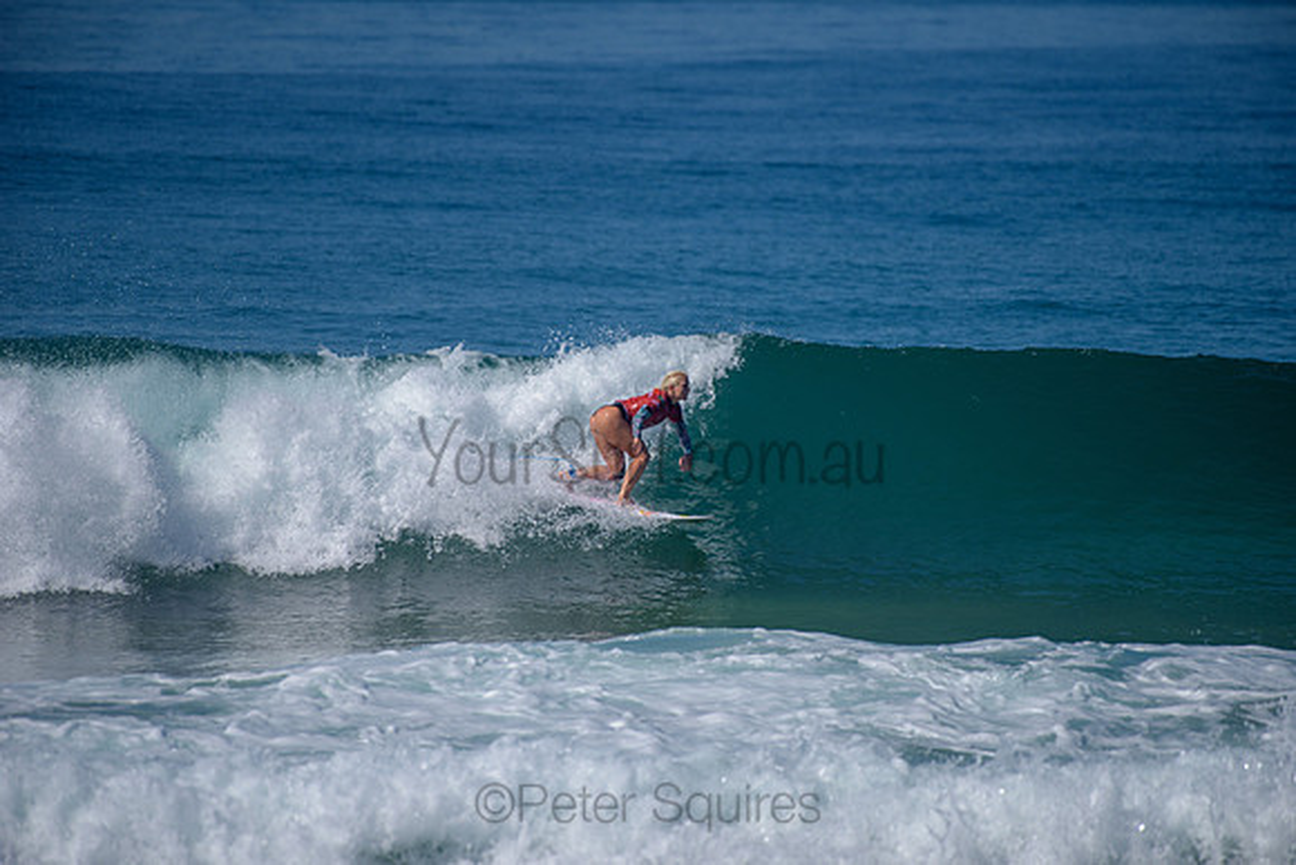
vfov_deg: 2.8
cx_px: 648
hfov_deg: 4.1
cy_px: 432
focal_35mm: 500
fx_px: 18003
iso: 125
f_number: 5.6
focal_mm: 500
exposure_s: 1/2000
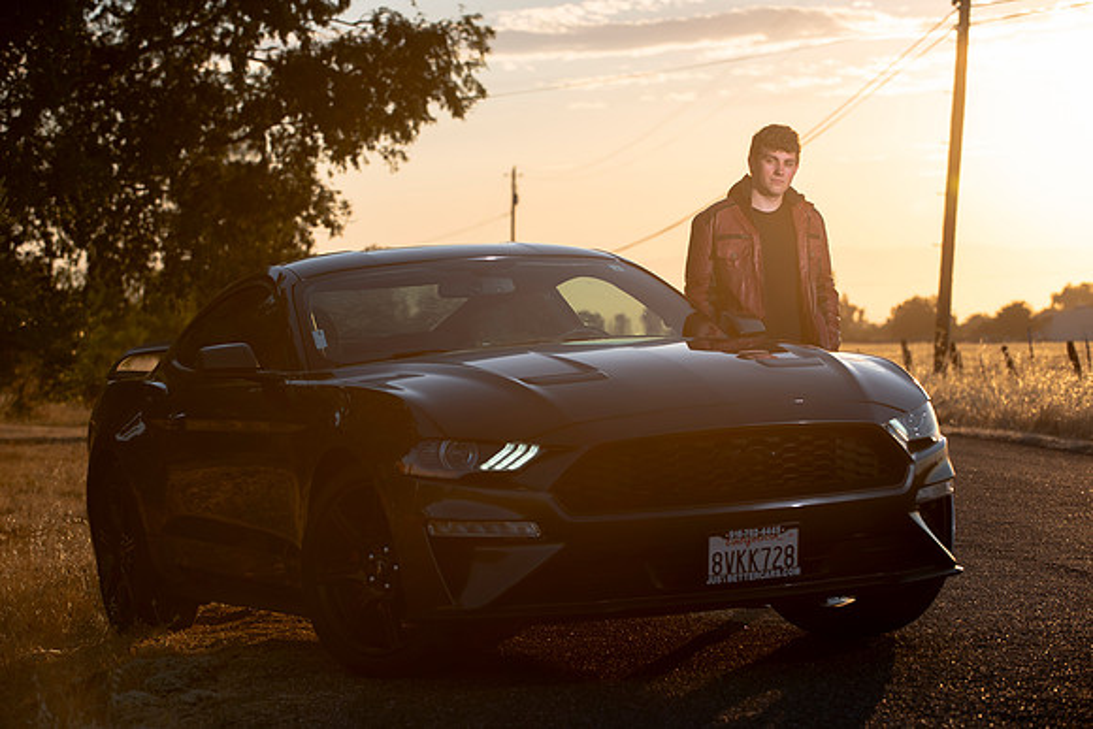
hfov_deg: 18.6
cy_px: 364
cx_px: 546
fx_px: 3340
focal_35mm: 110
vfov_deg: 12.5
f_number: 5.6
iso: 50
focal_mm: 110
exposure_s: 1/250
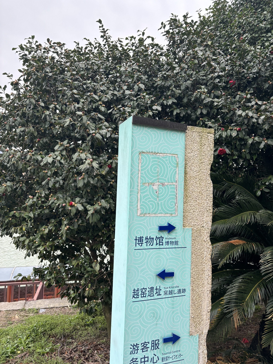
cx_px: 136
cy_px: 182
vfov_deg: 67.3
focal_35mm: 26
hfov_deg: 53.1
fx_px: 273
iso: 50
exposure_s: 1/608
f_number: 1.6
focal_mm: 5.96
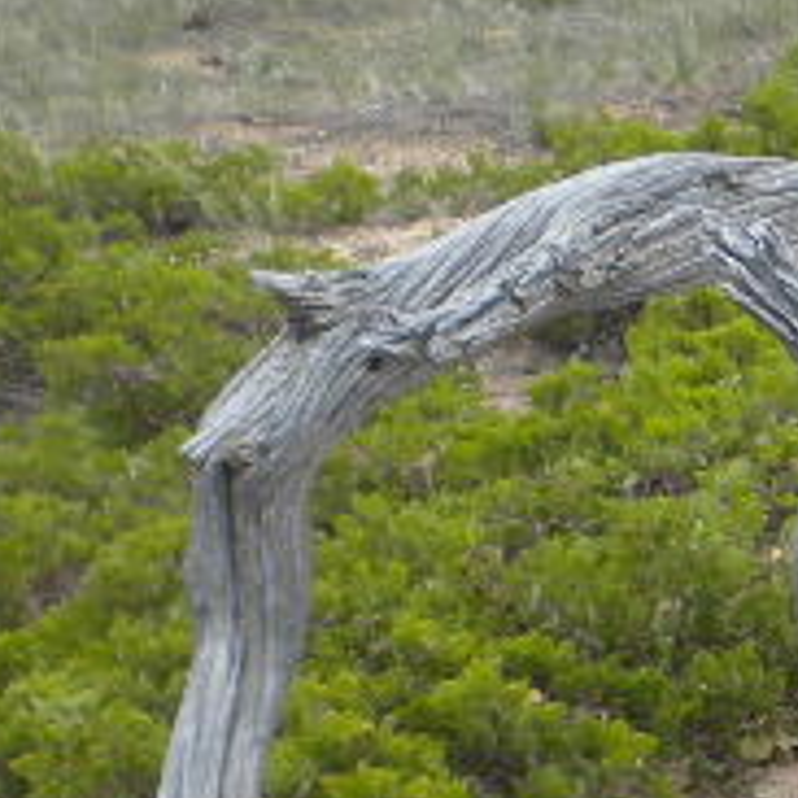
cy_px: 776
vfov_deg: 12.1
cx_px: 1230
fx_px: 3730
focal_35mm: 143
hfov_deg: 11.6
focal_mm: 6.6
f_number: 3.5
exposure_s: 1/490
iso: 178
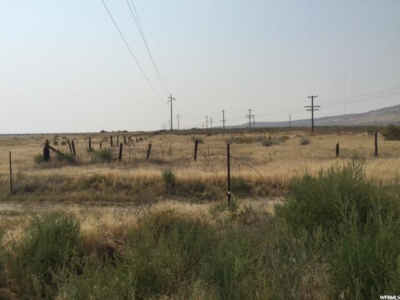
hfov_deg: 61.7
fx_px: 335
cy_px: 150
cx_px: 200
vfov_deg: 48.2
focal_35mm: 29
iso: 32
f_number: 2.2
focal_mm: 4.15
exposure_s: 1/5650
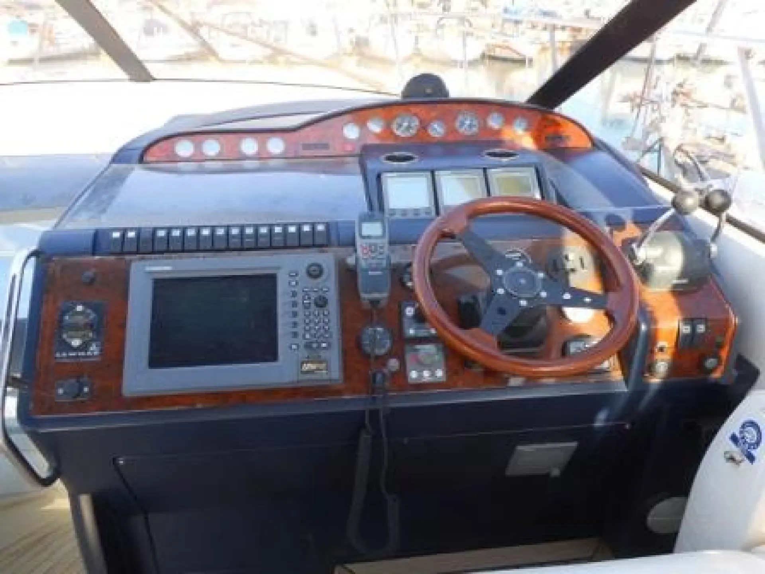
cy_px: 287
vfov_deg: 54.9
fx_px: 552
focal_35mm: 25
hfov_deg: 69.4
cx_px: 382
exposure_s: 1/60
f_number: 3.7
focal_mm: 4.5
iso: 80
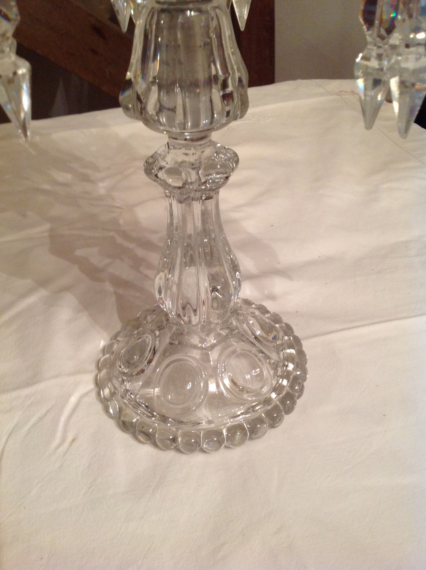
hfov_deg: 40.6
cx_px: 213
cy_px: 285
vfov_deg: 52.7
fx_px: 576
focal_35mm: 35
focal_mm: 4.28
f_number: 2.4
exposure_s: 1/17
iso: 200
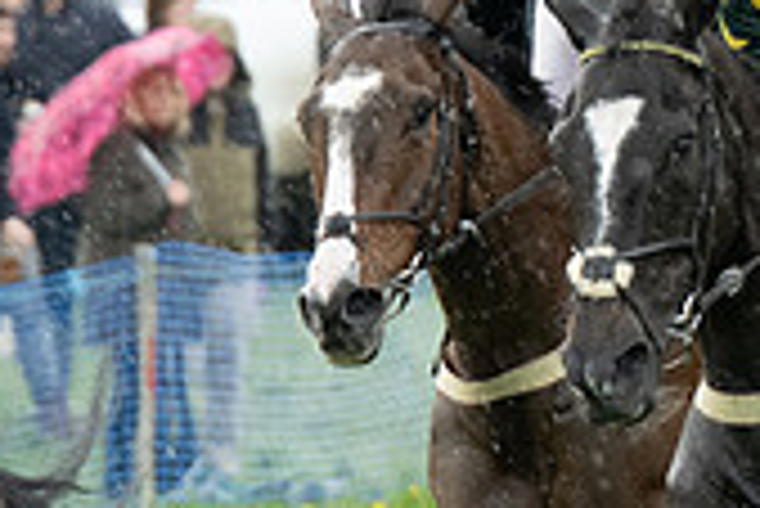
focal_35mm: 743
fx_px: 15699
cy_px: 261
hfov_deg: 2.8
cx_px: 773
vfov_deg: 1.9
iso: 2000
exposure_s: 1/640
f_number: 4
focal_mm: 145
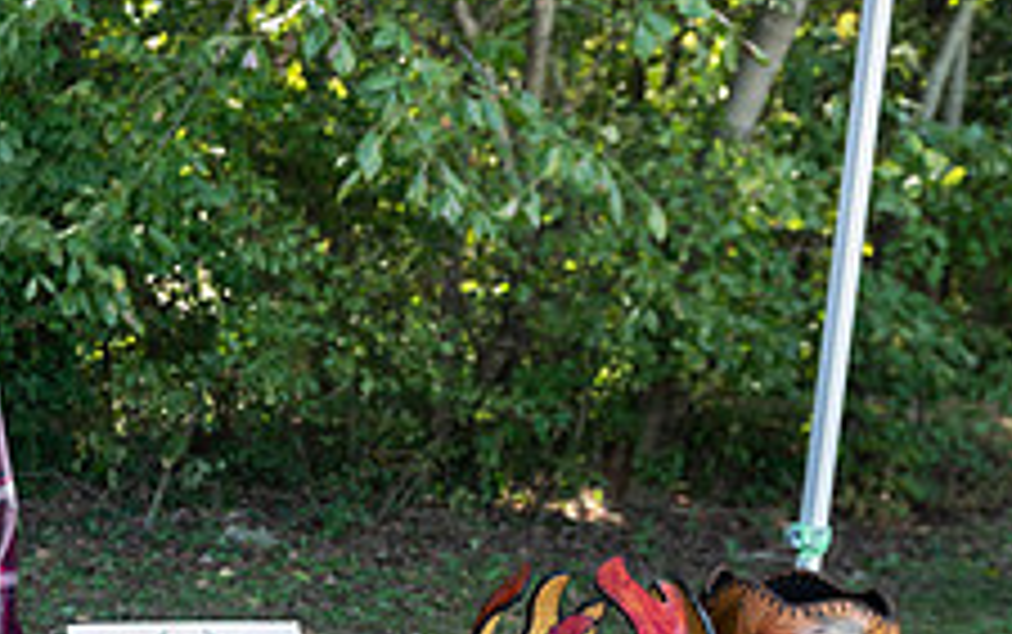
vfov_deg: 20.4
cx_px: -27
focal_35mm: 63
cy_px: 515
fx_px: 1739
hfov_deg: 30.0
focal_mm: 24
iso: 200
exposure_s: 1/125
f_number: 4.5
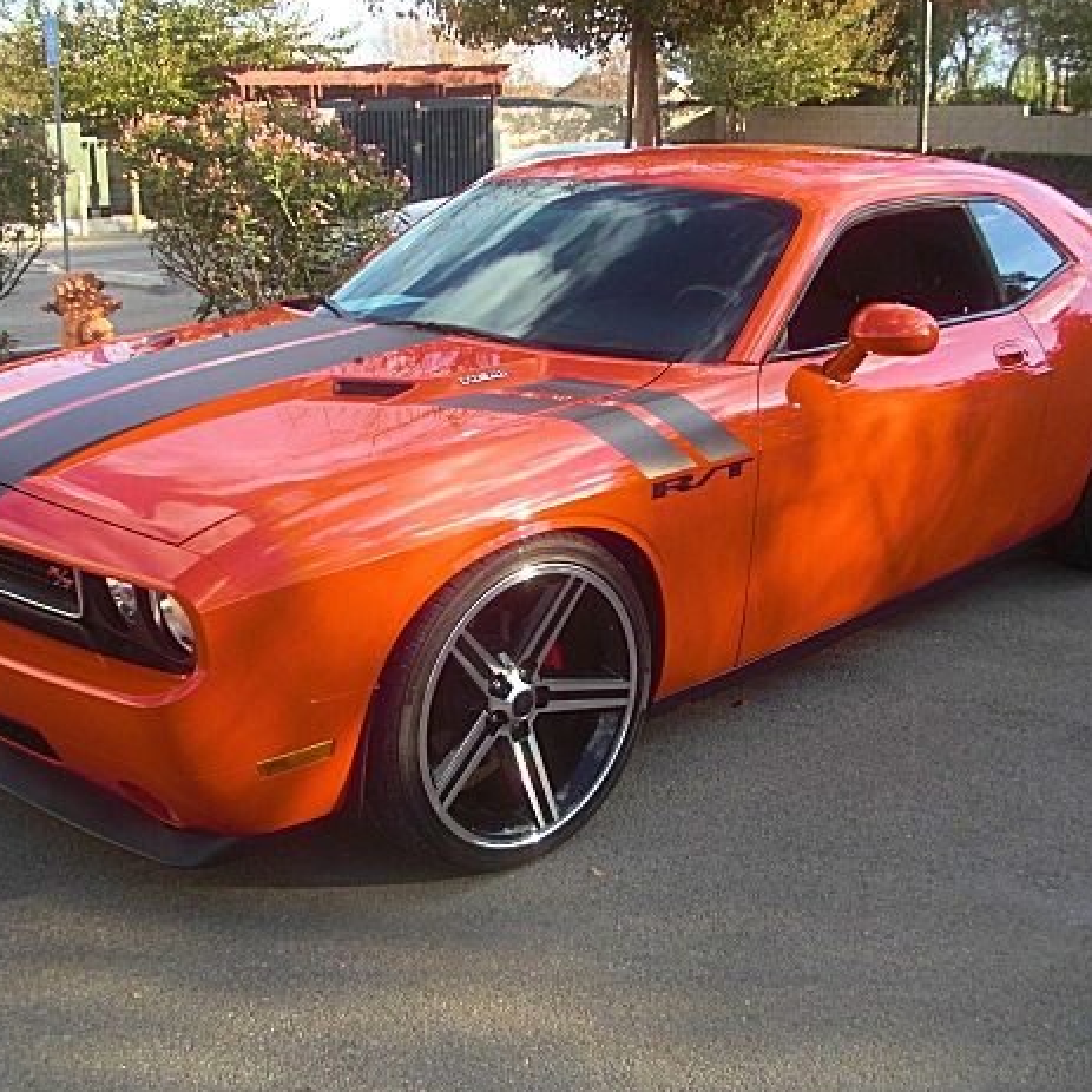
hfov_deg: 38.3
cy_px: 554
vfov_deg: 38.3
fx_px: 1570
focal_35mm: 44
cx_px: 538
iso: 50
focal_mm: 6.3
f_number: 2.8
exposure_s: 1/200
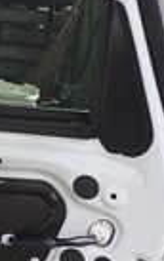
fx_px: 991
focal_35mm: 139
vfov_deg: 15.0
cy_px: 175
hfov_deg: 9.0
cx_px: -135
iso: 125
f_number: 2.3
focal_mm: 5.4
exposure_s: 1/125
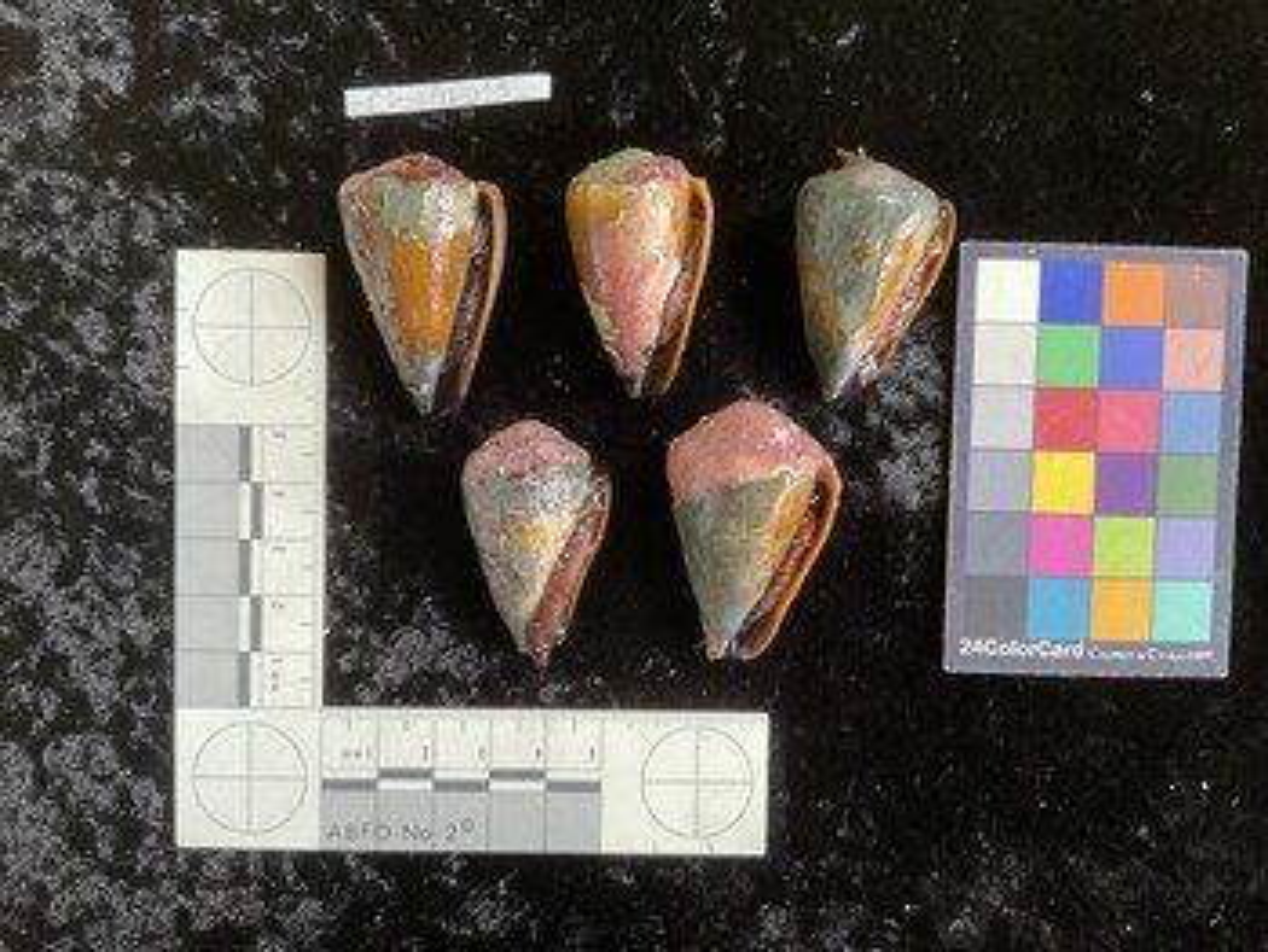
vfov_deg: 48.3
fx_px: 1063
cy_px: 476
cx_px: 634
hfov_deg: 61.6
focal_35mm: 29
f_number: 1.8
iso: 125
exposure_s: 1/60
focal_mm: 3
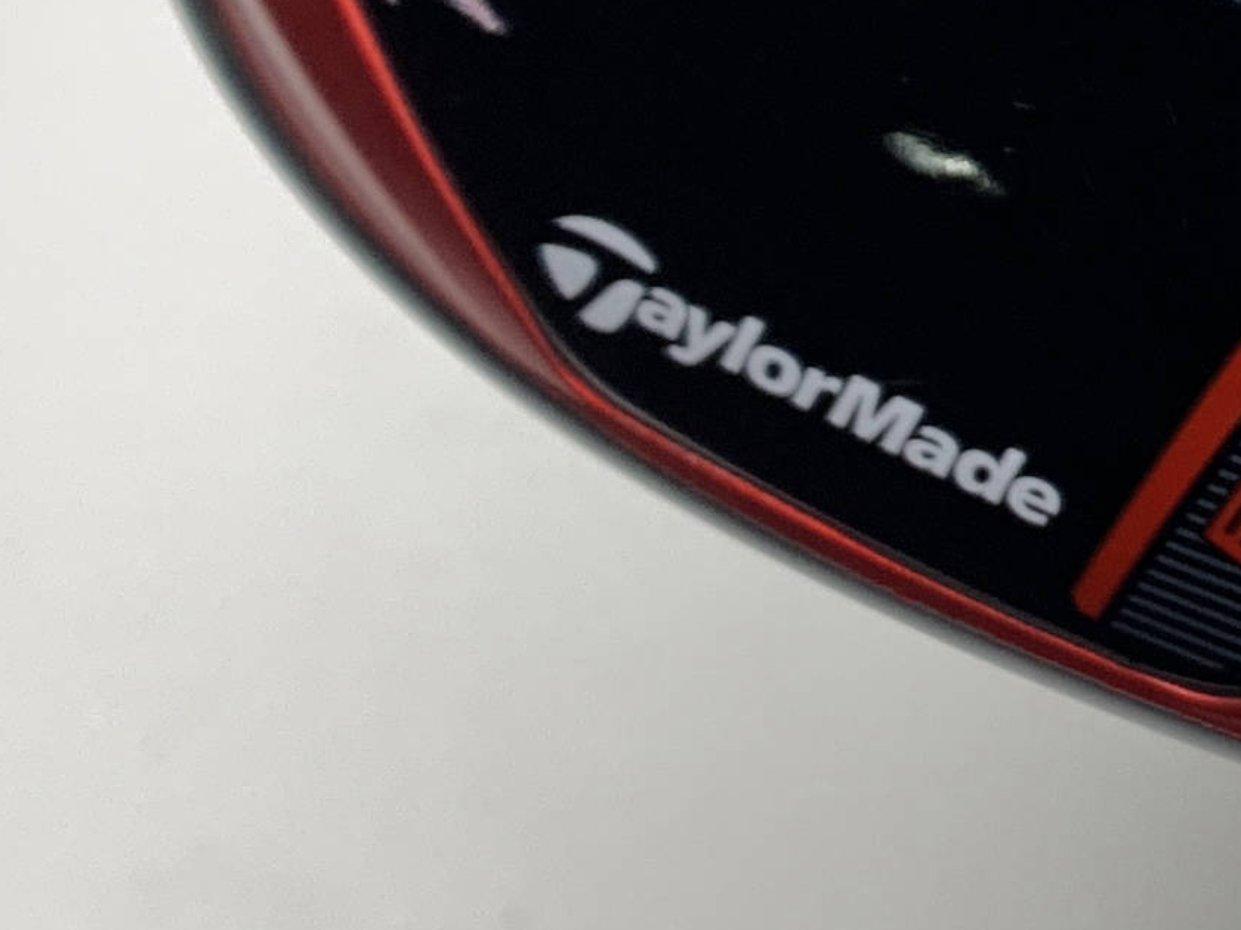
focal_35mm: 125
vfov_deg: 11.7
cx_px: 1994
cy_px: -53
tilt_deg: -61.6
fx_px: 4481
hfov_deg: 14.5
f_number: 1.8
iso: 50
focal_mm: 4.25
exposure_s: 1/120
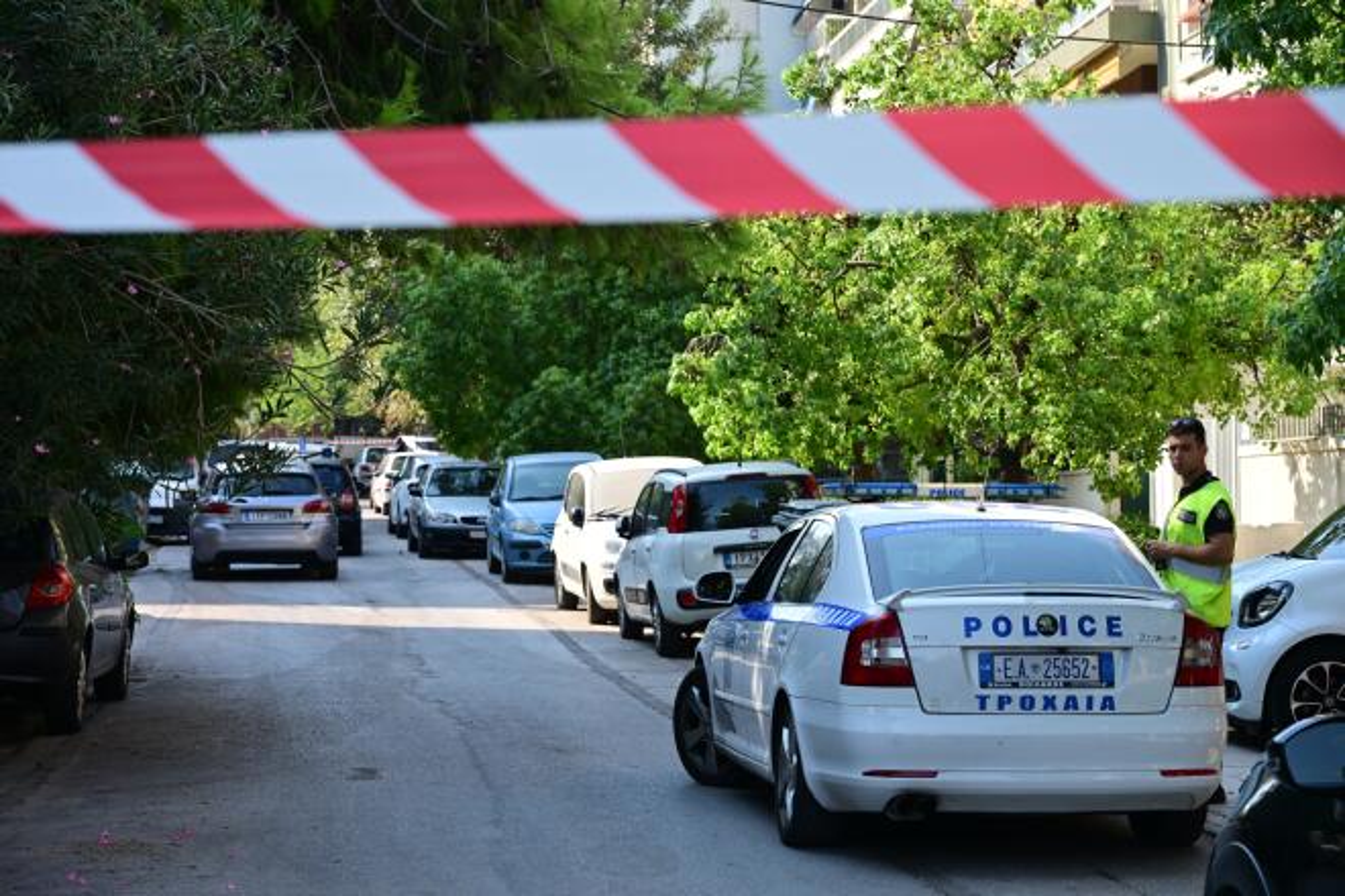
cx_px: 672
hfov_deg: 25.7
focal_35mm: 79
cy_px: 448
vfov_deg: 17.3
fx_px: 2951
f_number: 7.1
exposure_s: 1/250
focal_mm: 79
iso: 250
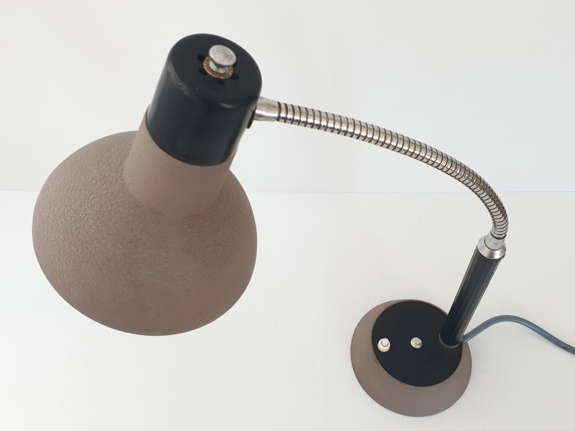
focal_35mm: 26
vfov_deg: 53.1
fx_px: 432
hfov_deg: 67.3
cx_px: 288
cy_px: 216
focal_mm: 4.3
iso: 50
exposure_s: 1/100
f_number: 2.4
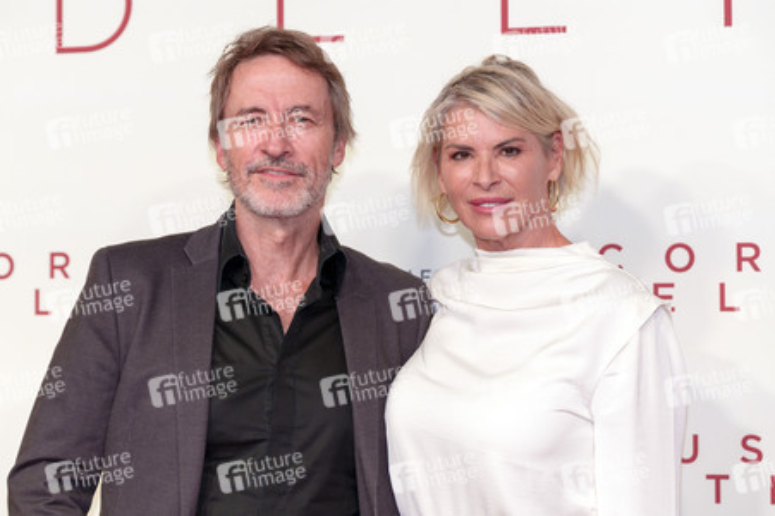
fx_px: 2374
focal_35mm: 110
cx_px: 386
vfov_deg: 12.4
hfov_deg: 18.5
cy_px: 245
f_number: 4
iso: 320
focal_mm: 105
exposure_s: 1/250
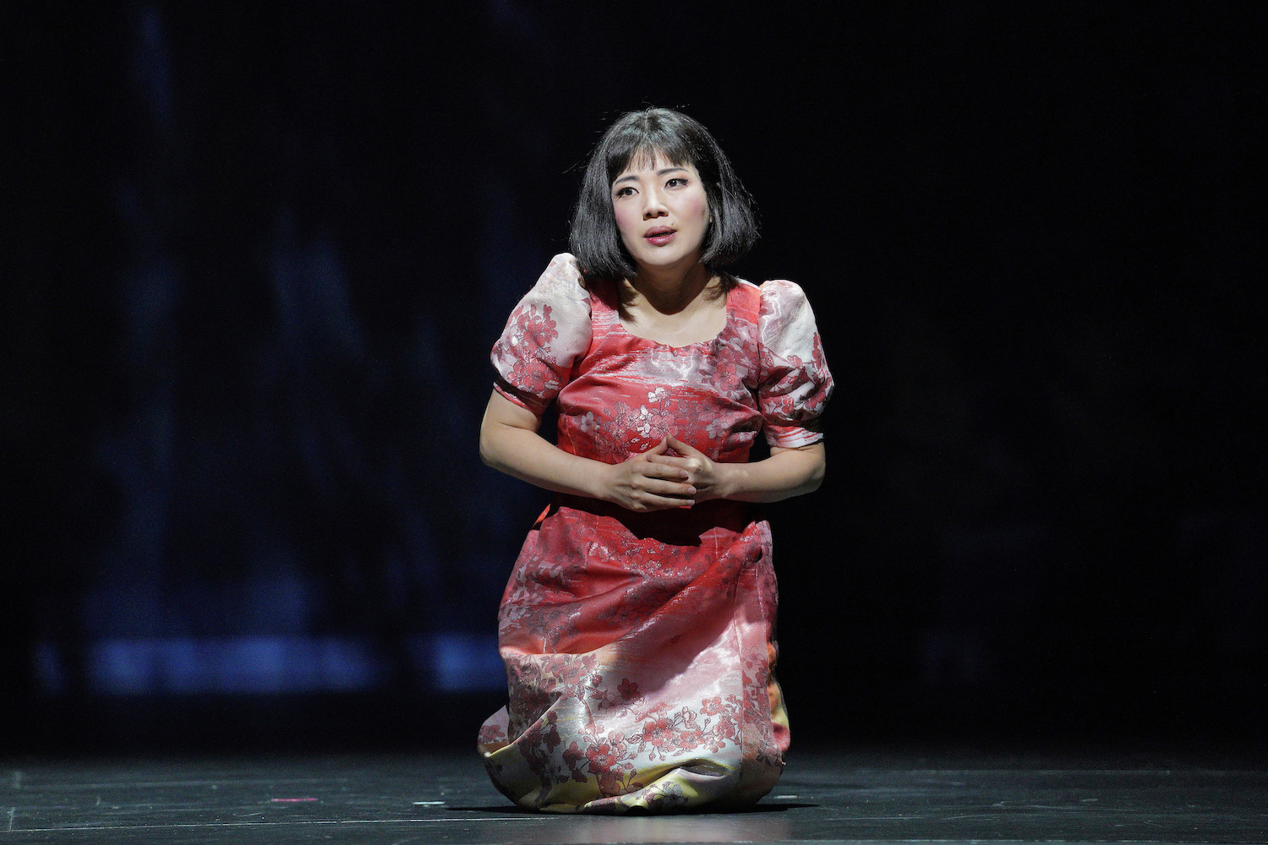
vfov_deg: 7.1
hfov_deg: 10.6
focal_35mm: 194
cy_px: 422
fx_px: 6833
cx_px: 634
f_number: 4
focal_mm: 194
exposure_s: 1/160
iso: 4000
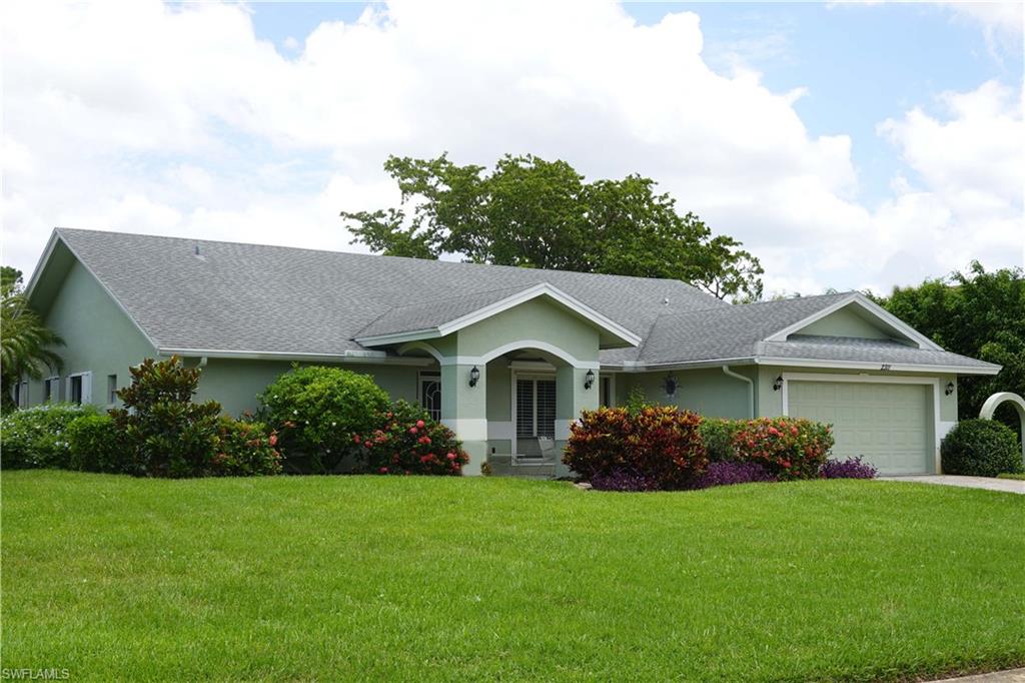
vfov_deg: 29.2
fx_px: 1309
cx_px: 512
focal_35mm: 46
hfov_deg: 42.8
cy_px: 342
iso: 100
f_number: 5.6
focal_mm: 16.86
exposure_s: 1/250
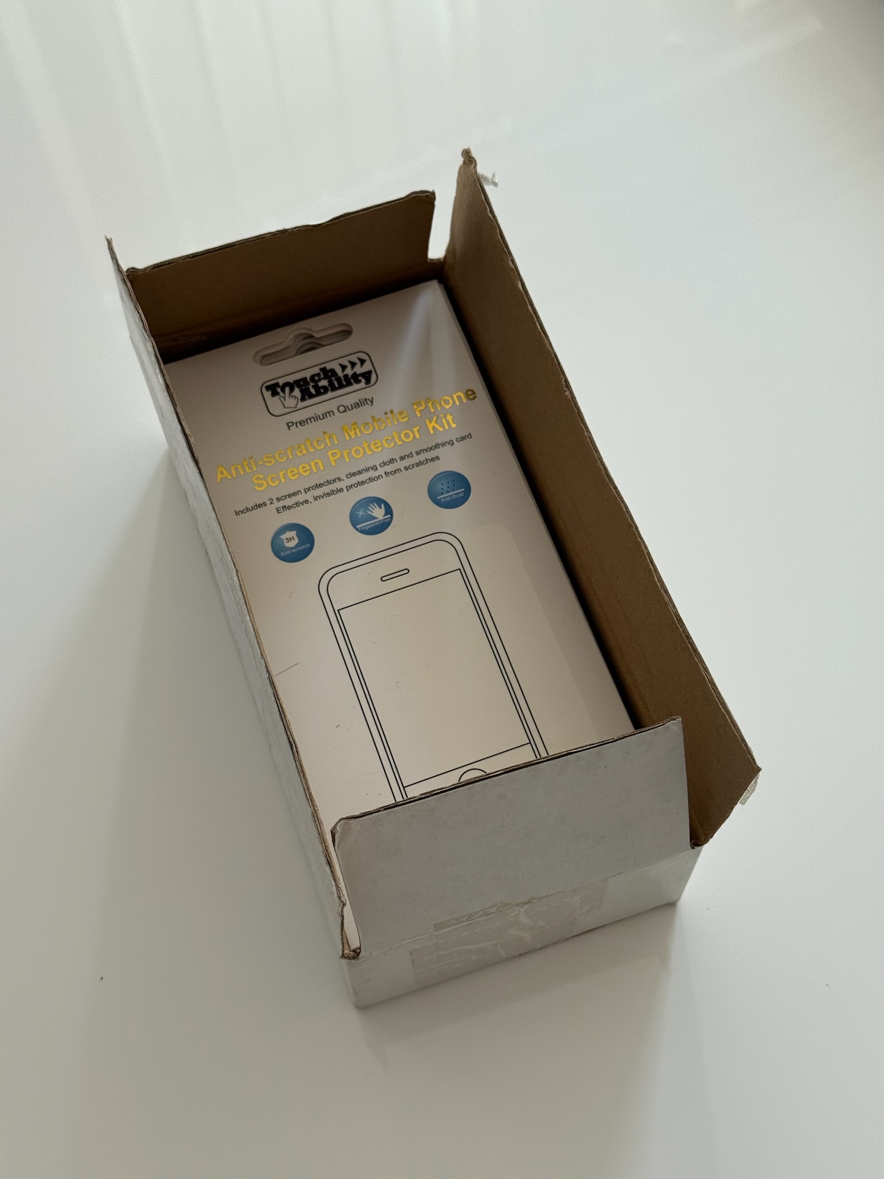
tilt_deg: -64.1
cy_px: 590
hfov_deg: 30.3
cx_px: 442
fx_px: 1634
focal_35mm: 48
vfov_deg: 39.7
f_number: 1.78
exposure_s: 1/153
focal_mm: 6.76
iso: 64
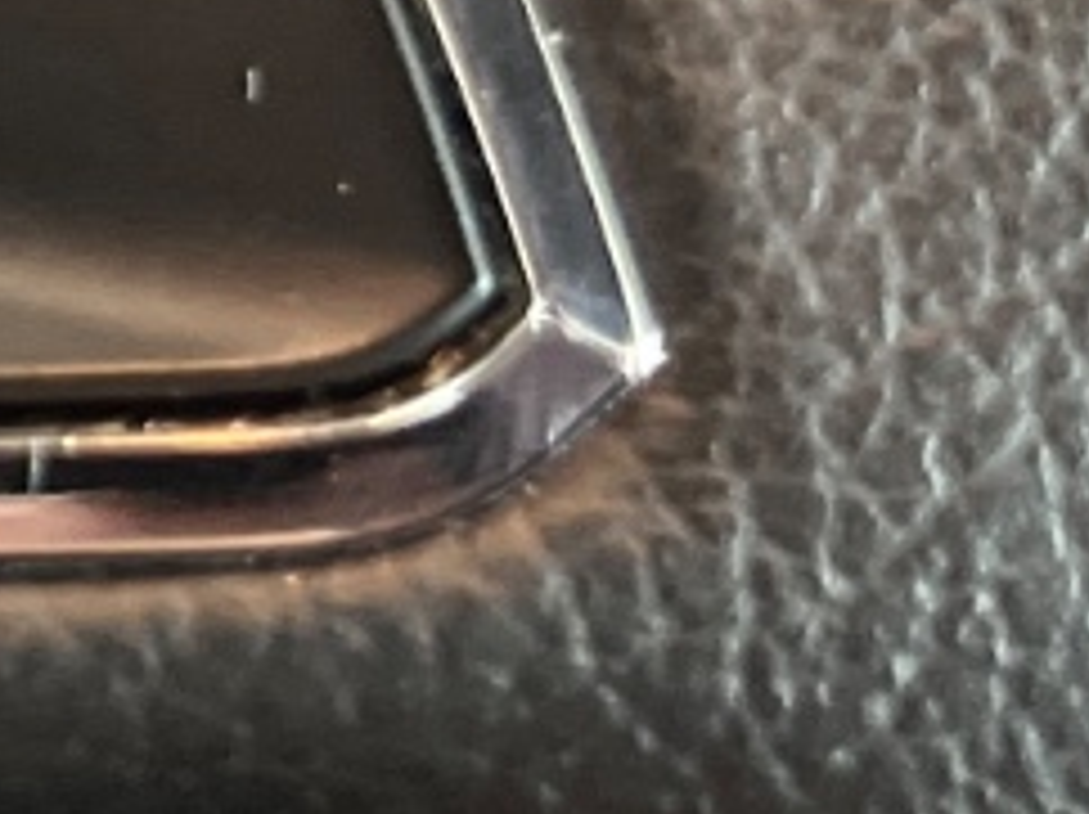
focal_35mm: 172
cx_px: -1656
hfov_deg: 9.9
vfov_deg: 8.5
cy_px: -247
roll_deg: -1.8
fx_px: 5406
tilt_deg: -27.1
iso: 500
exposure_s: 1/35
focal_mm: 5.1
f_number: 1.6
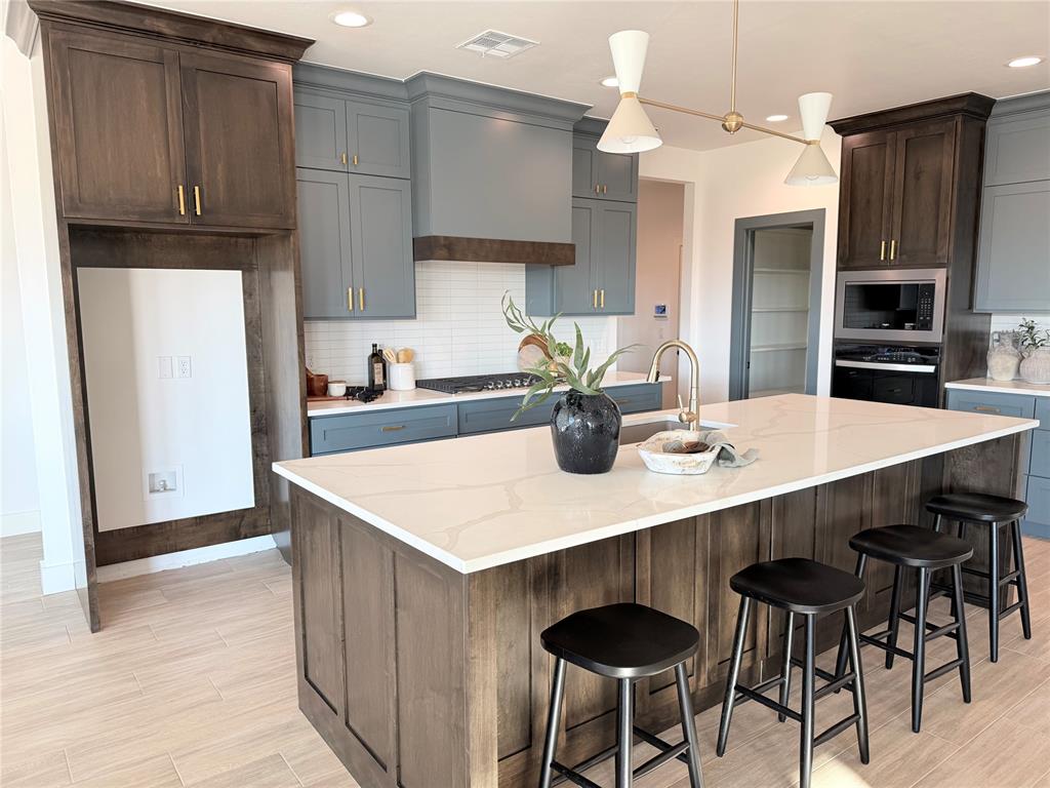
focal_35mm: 24
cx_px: 525
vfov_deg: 56.8
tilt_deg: -6.9
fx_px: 728
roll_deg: +0.2
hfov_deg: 71.6
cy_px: 394
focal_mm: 6.76
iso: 100
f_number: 1.78
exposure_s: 1/120
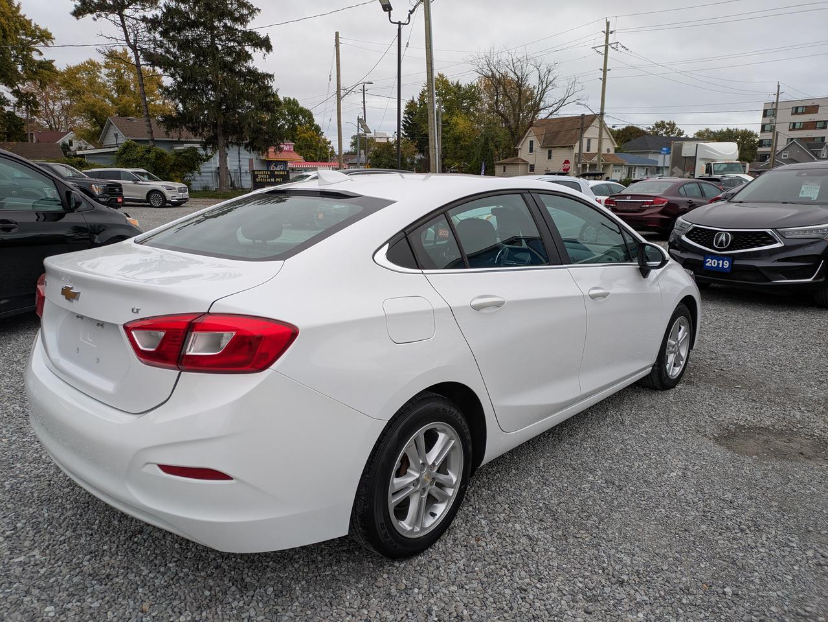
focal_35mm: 25
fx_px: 598
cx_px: 414
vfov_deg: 54.9
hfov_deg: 69.4
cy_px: 311
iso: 50
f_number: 1.89
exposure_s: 1/592
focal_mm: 5.43
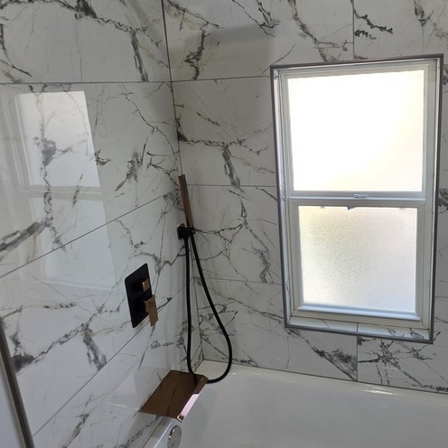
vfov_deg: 62.5
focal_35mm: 25
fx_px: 366
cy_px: 182
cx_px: 288
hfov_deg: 61.8
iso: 40
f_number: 1.9
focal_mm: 2.2
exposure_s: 1/120
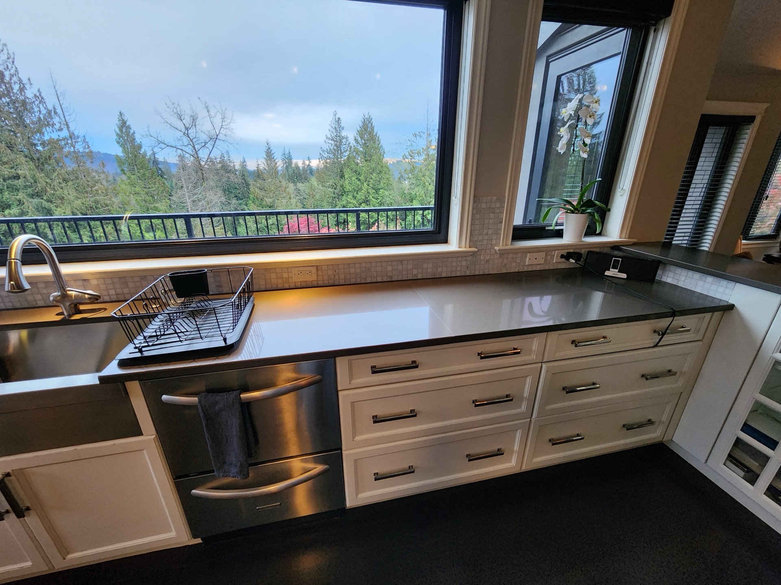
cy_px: 292
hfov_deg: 106.2
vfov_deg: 89.9
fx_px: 293
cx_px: 390
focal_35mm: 13
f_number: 2.2
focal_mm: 2.2
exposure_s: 1/60
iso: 320
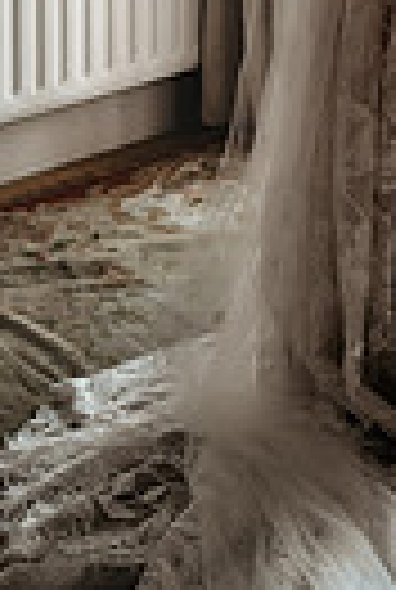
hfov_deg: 11.4
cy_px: -419
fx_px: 1969
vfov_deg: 15.1
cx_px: 410
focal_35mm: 120
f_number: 5
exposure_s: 1/160
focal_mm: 35
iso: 500
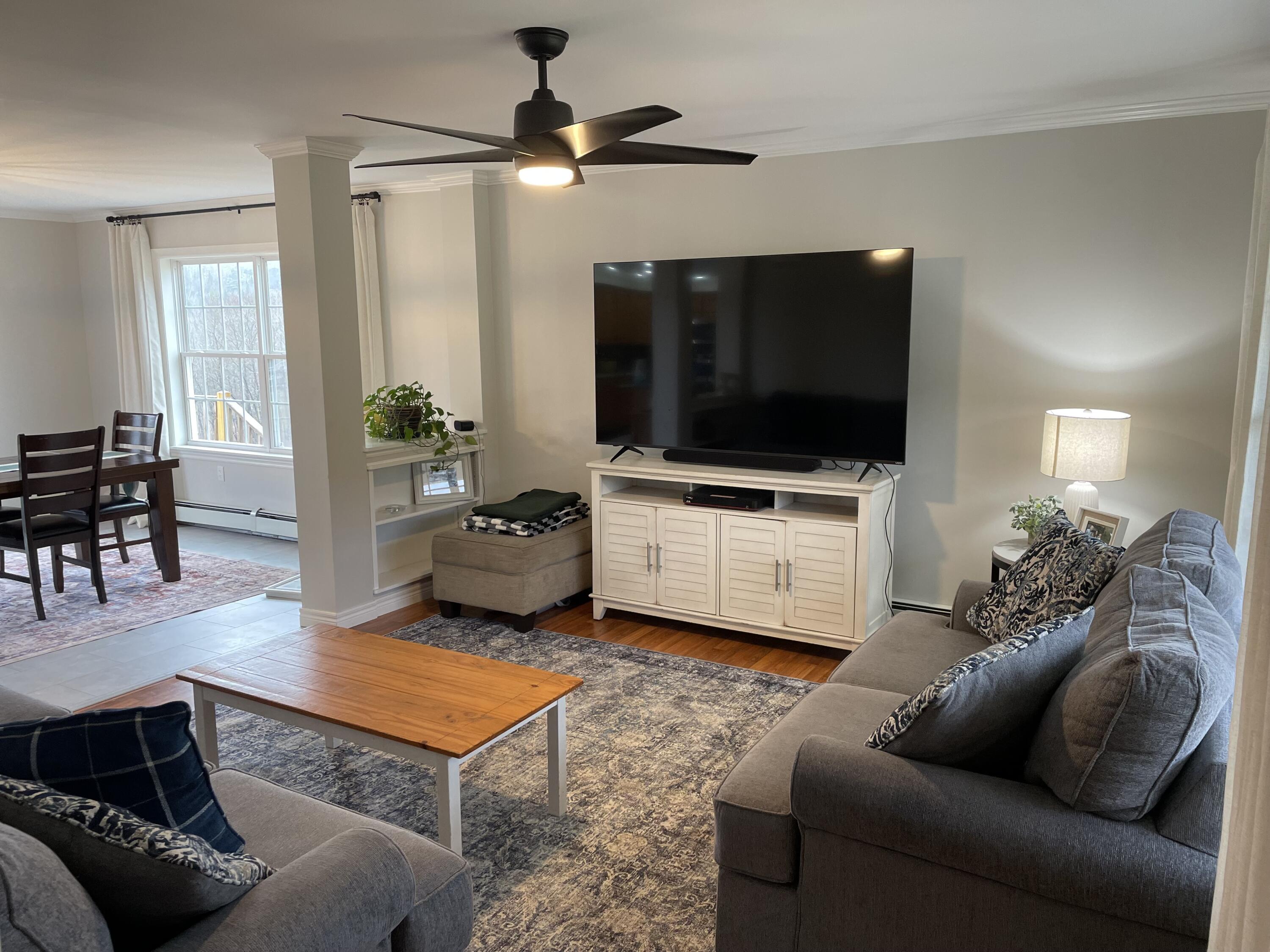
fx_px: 954
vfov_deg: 53.1
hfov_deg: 67.3
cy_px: 476
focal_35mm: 26
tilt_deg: -8.2
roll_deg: +0.6
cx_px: 635
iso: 100
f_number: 1.6
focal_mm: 4.2
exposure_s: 1/60
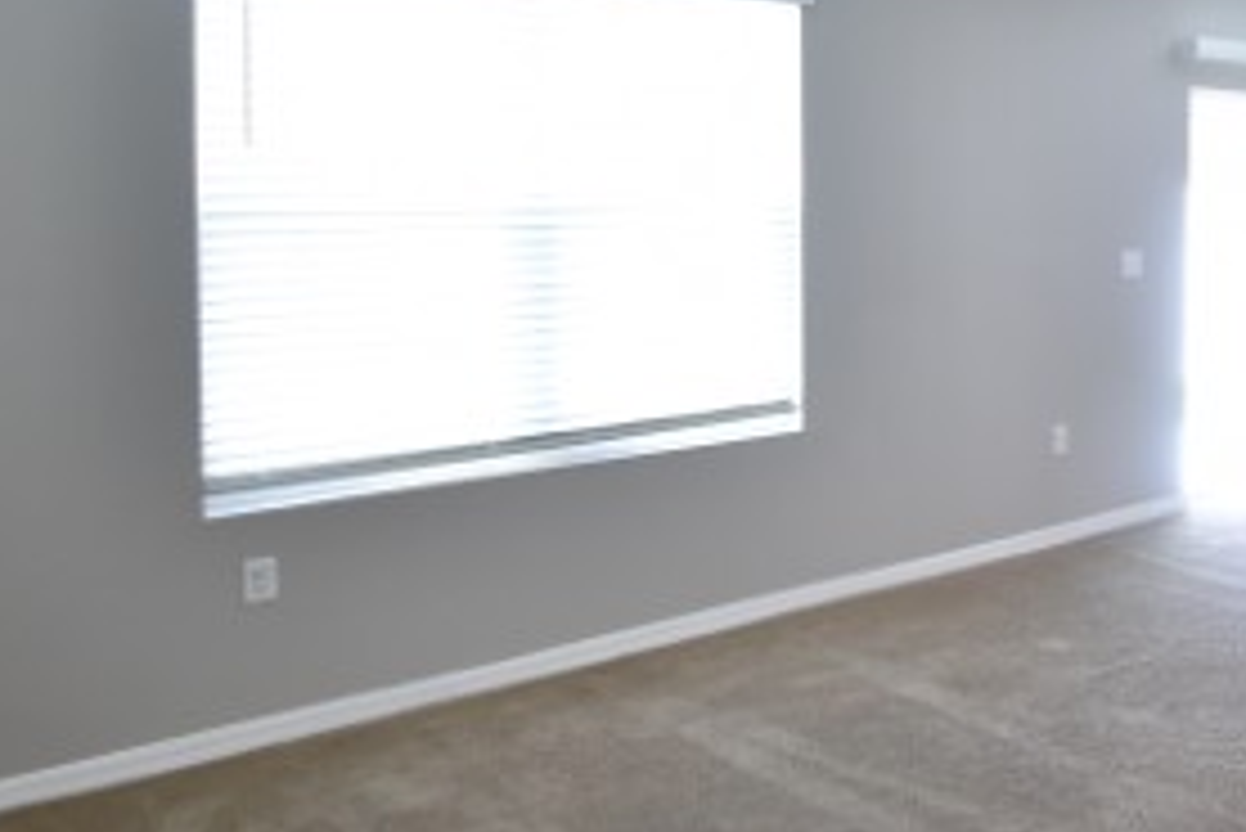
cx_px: 1147
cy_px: 229
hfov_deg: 44.5
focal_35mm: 39
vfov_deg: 33.7
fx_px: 1350
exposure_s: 1/60
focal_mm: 10
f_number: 4
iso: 400
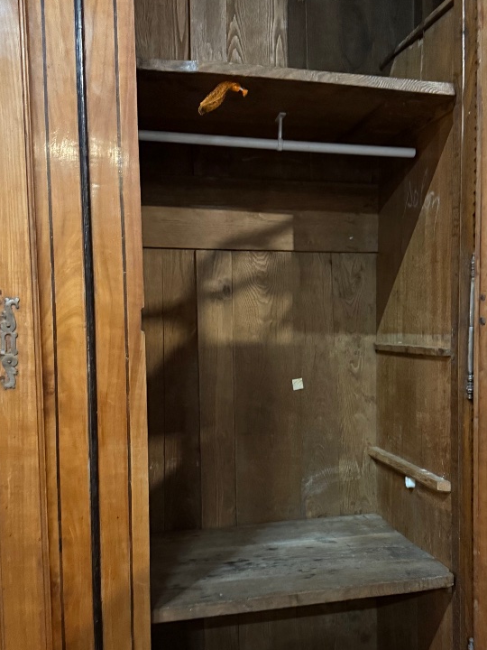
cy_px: 371
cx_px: 326
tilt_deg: -4.7
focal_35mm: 40
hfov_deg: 35.6
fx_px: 750
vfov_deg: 46.7
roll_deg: -1.0
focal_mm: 6.76
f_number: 1.78
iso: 1250
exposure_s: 1/25
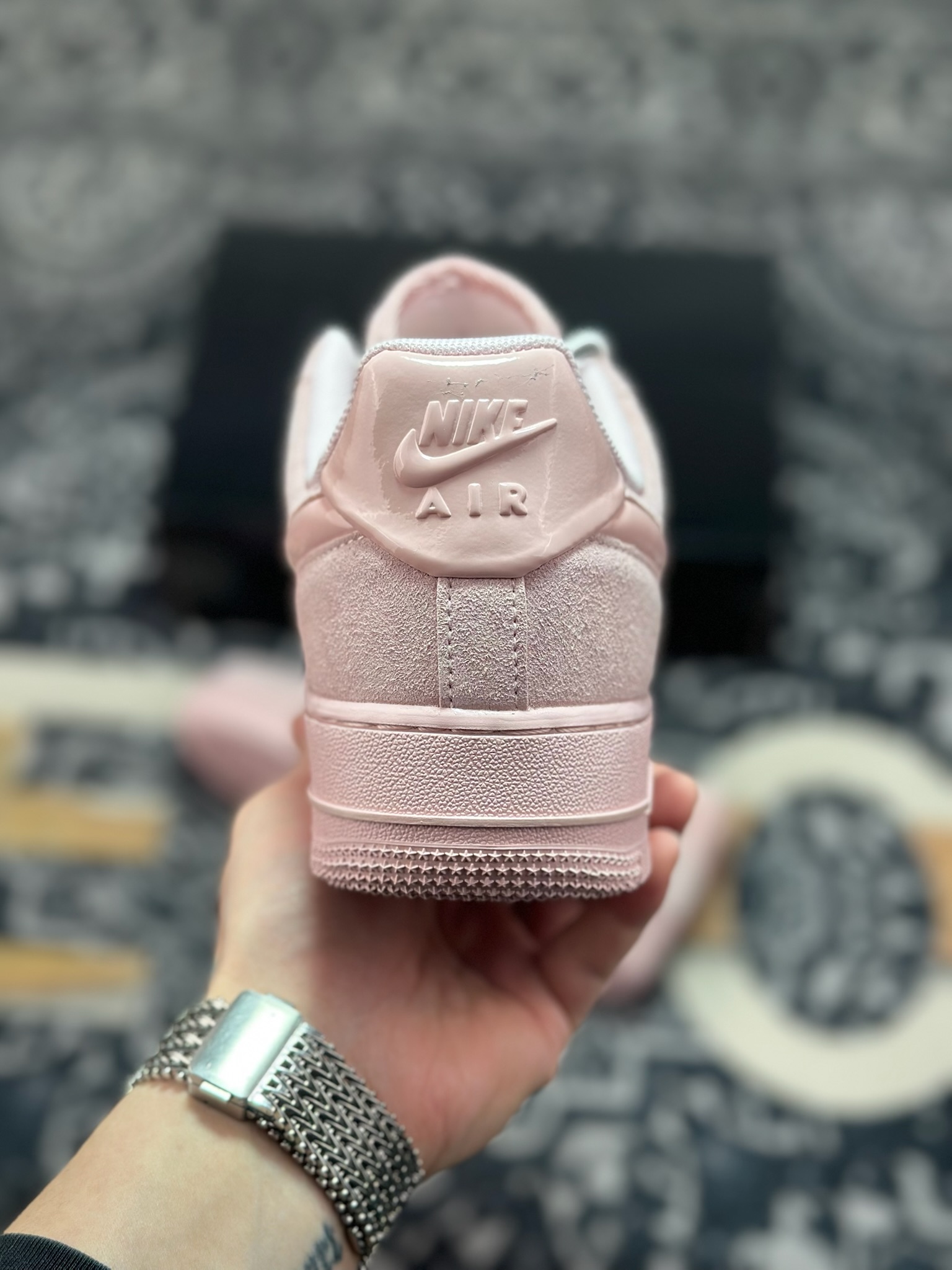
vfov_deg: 39.7
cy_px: 635
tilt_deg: -55.9
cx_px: 476
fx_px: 1760
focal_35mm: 48
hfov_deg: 30.3
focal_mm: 6.86
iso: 80
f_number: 1.78
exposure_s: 1/704
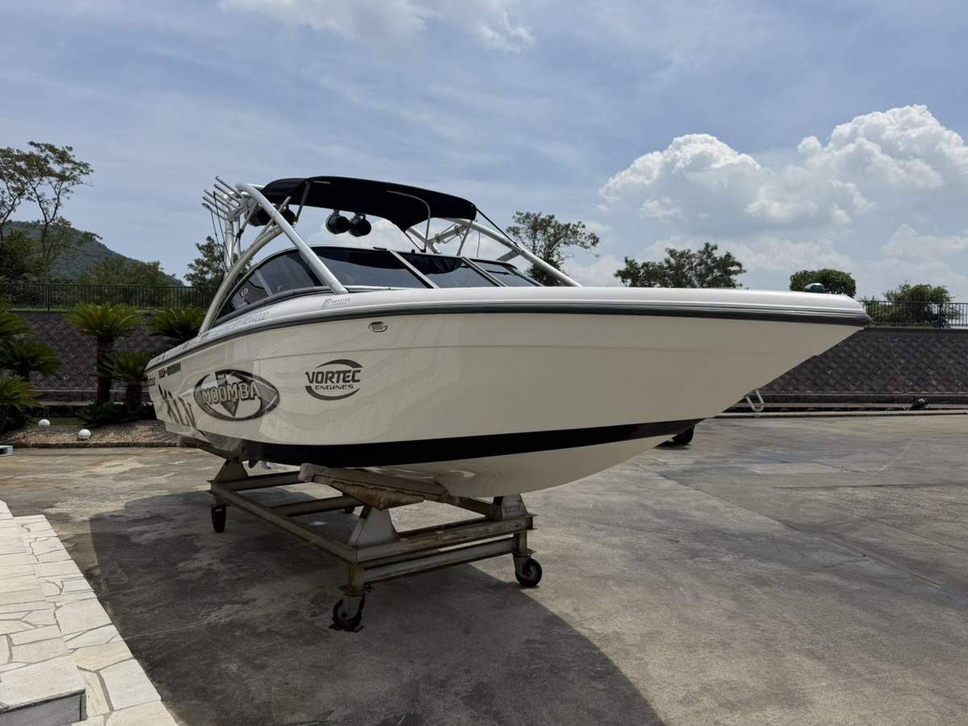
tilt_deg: -1.7
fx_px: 671
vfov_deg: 56.8
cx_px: 484
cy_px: 363
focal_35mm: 24
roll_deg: -0.8
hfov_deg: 71.6
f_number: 1.78
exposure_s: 1/9091
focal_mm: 6.76
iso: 80
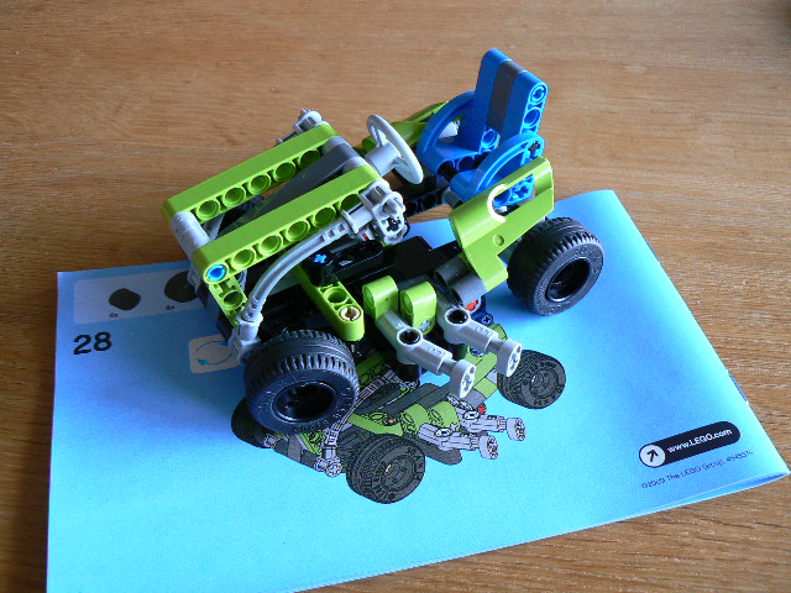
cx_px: 396
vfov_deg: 39.7
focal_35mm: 36
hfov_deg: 51.4
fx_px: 823
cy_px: 296
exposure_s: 1/3.2
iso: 100
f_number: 2.8
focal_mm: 6
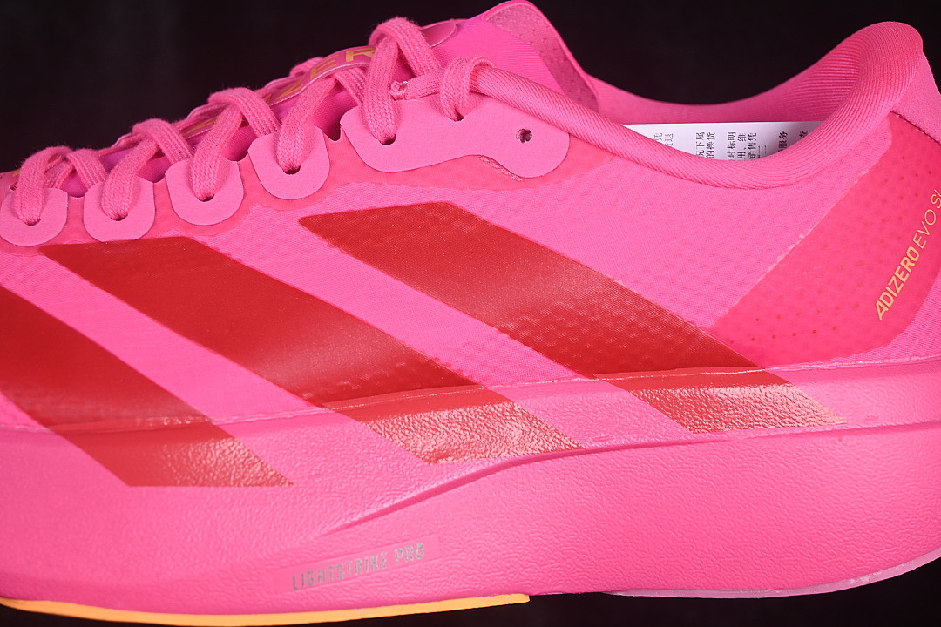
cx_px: 470
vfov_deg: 18.2
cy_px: 314
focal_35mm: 75
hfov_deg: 27.0
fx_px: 1960
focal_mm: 50
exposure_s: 1/80
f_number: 7.1
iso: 160
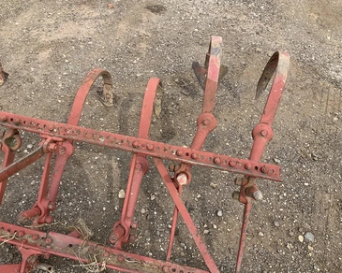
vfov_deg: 47.1
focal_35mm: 31
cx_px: 161
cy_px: 135
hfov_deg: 57.1
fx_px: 314
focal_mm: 3
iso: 25
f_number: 1.8
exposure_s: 1/883
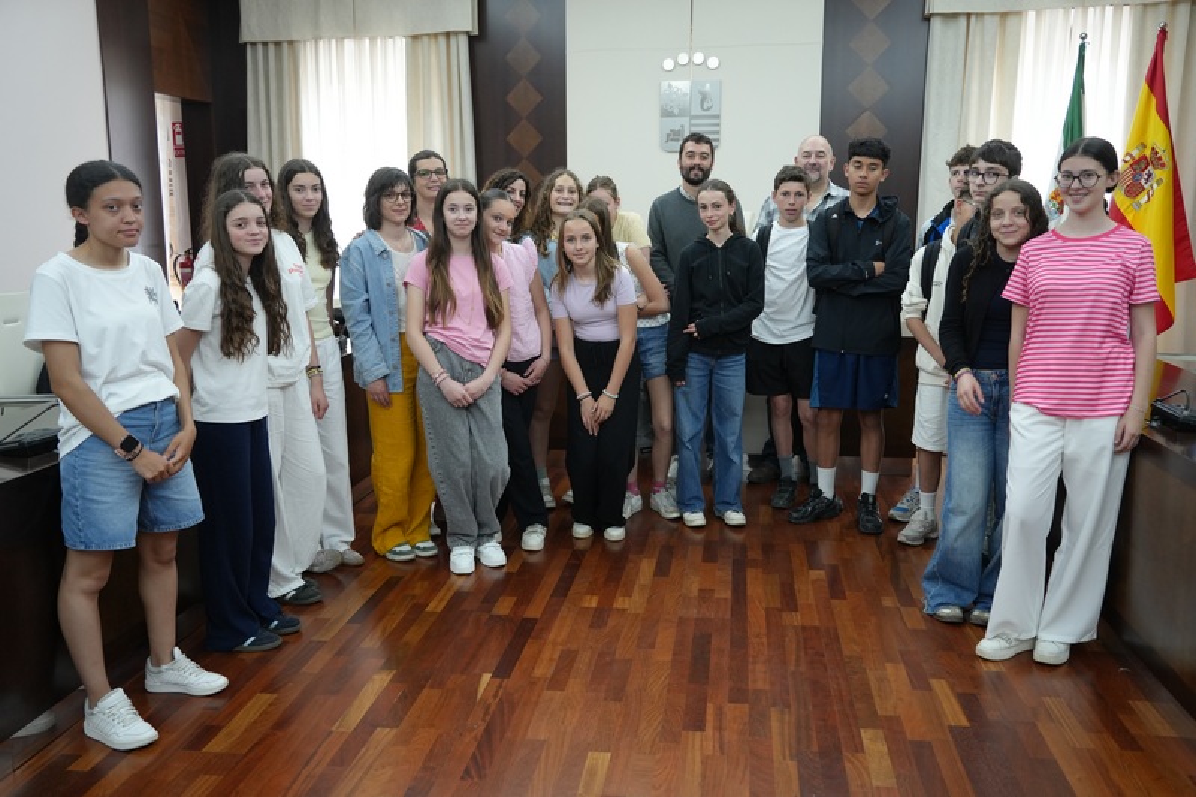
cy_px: 398
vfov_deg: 41.1
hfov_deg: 58.7
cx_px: 598
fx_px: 1063
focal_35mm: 32
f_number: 4
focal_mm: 32
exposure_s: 1/160
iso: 1600
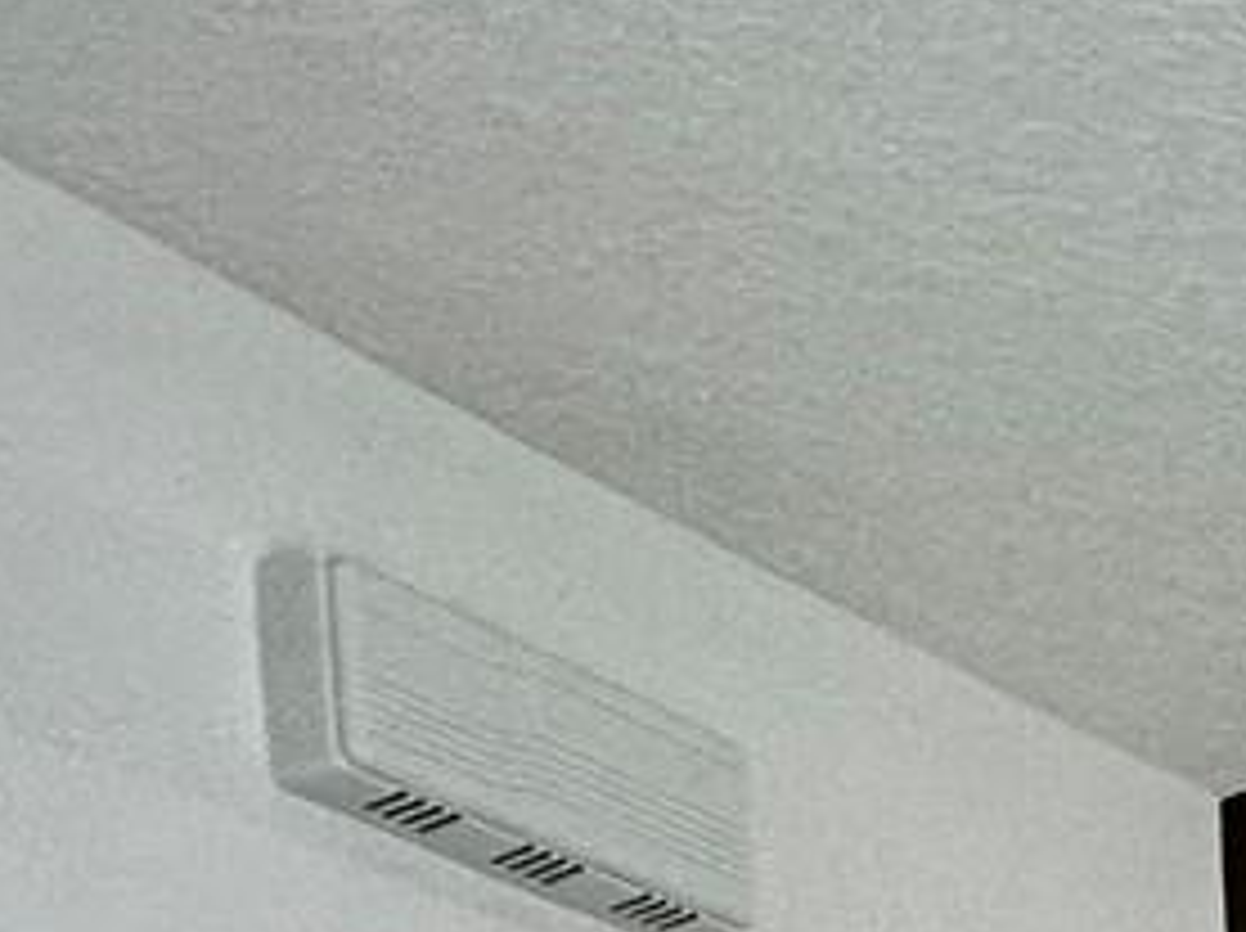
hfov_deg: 14.8
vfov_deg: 12.5
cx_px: 3005
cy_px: 2458
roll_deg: +2.4
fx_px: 2912
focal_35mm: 81
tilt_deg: -4.0
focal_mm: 2.22
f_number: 2.2
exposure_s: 1/120
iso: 125
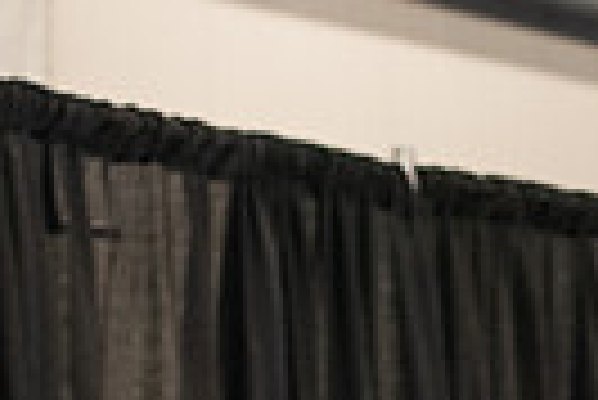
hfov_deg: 6.6
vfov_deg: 4.4
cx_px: 1178
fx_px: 5072
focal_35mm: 305
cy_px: 834
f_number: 5
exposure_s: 1/200
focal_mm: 70
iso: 2500
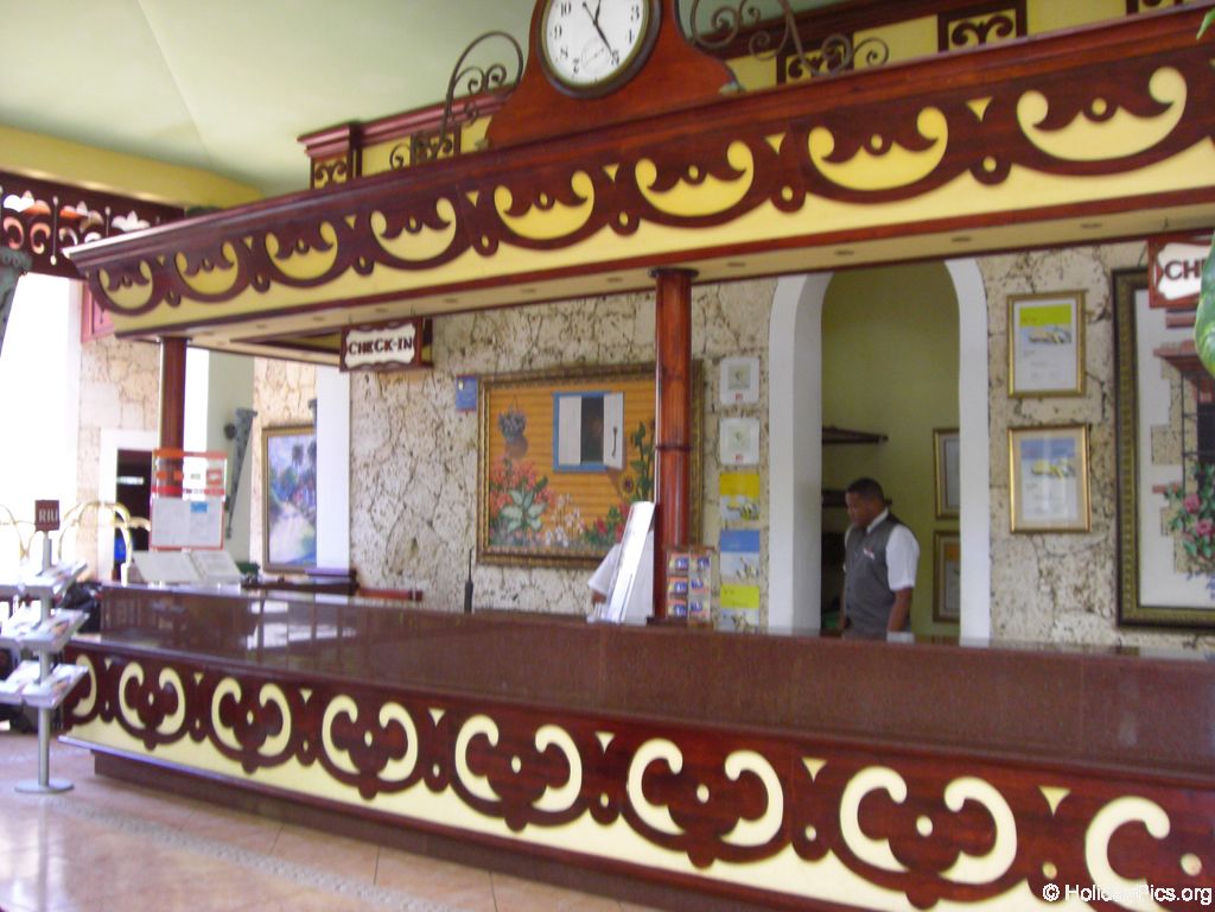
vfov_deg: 37.7
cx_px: 608
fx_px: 1334
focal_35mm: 38
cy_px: 456
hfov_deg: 49.0
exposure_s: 1/60
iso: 200
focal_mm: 6.2
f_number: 2.7
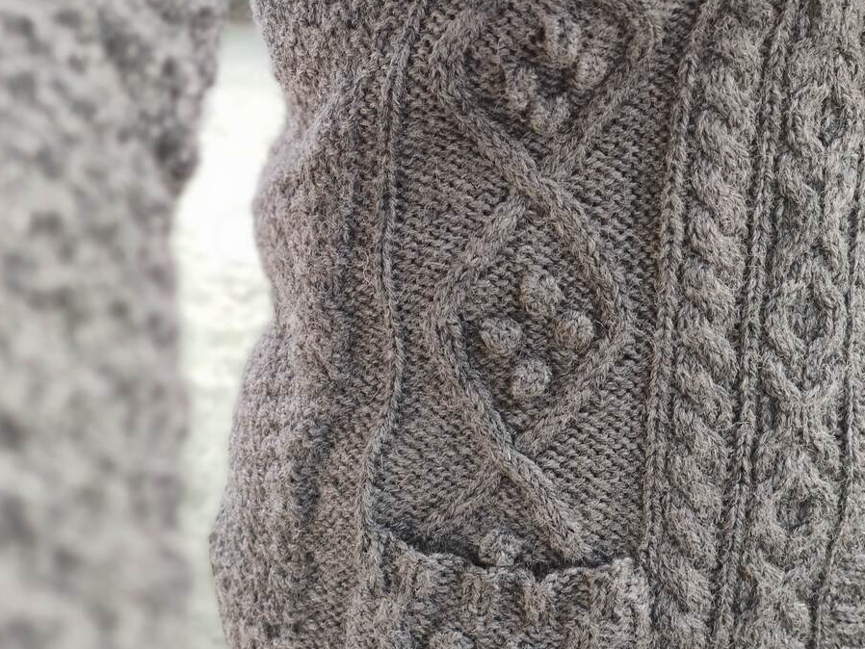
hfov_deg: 41.2
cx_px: 477
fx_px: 1150
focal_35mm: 46
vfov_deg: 31.5
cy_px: 313
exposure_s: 1/100
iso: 220
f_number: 2
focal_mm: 8.16
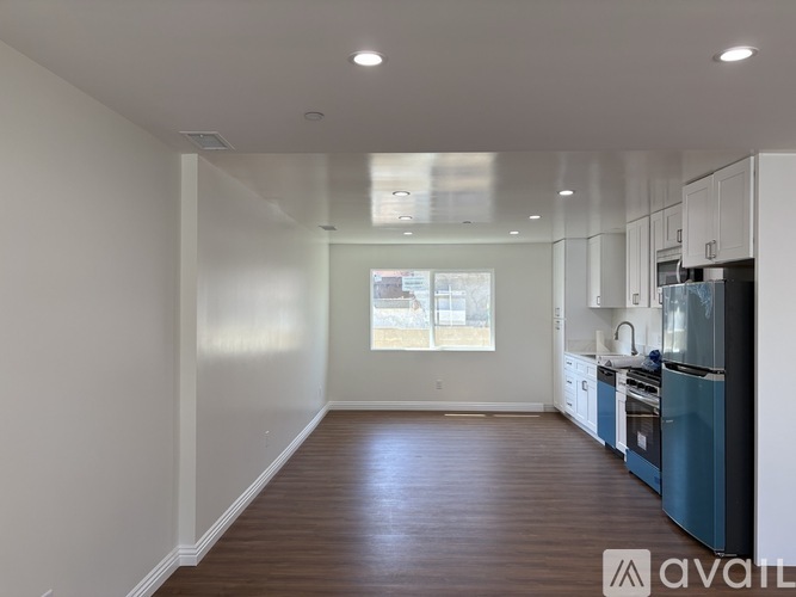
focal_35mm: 26
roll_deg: +0.9
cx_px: 398
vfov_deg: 53.0
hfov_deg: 67.3
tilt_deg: +1.0
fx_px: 598
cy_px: 298
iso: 64
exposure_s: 1/120
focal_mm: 5.96
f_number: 1.6
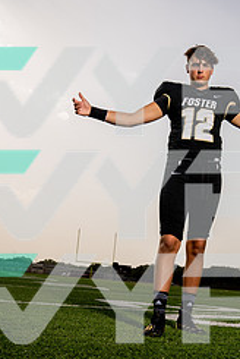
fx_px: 439
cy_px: 196
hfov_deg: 30.3
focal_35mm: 44
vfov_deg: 44.4
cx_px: 168
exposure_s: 1/1250
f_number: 4.5
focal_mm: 24
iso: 100
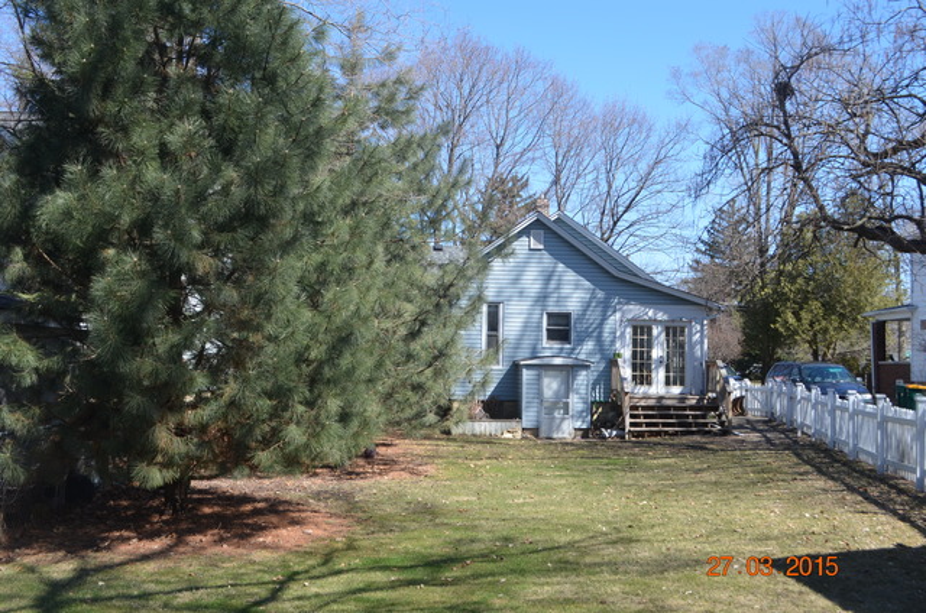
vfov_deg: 36.7
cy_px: 306
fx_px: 924
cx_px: 463
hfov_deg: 53.2
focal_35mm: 36
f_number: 8
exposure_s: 1/250
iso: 200
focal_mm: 24
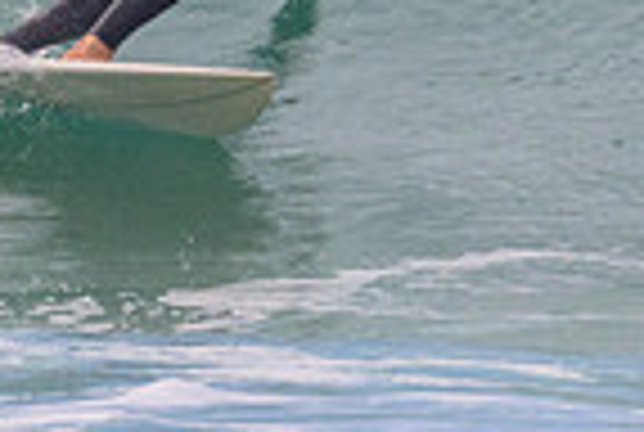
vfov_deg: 0.4
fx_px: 58027
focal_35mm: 3237
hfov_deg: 0.6
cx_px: 509
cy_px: -218
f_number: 11
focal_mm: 800
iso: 1250
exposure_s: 1/2000
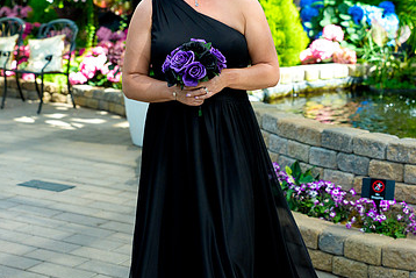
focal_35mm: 81
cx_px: 158
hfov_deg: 25.0
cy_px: 80
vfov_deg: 16.8
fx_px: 936
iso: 640
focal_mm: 50
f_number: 3.2
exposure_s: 1/2500
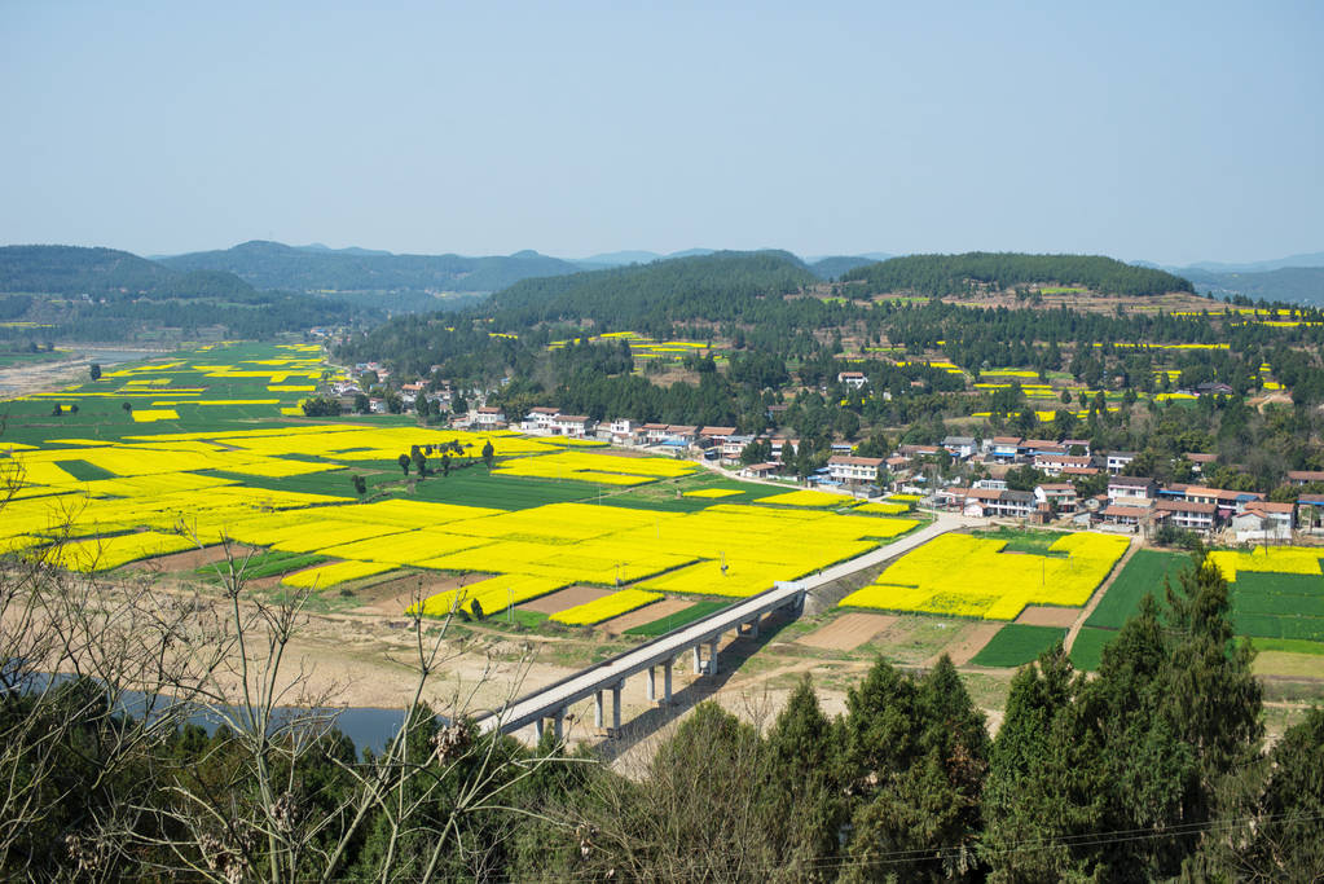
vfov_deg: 27.0
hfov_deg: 39.6
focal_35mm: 50
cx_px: 662
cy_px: 442
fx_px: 1840
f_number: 7.1
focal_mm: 50
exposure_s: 1/640
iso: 100
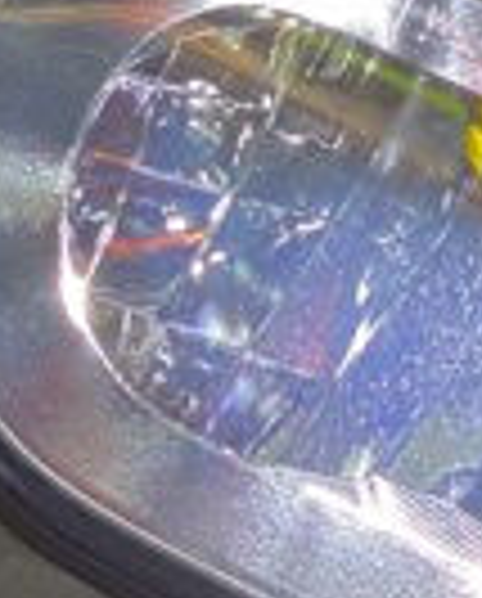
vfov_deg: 6.3
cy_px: 472
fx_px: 5420
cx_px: 671
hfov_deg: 5.1
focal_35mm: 305
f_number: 2
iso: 64
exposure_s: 1/121
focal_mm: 6
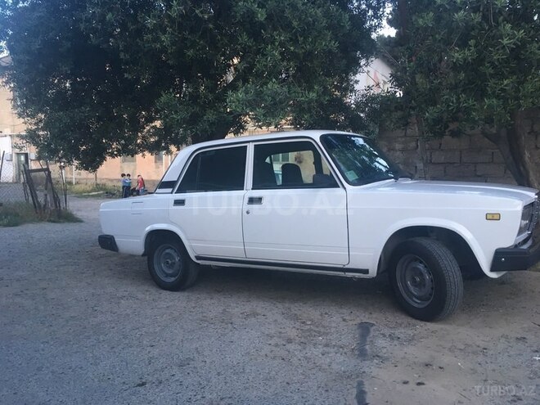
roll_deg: -0.7
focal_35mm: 29
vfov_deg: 48.2
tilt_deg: -8.9
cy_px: 202
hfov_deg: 61.7
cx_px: 270
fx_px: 452
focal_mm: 4.15
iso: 64
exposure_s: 1/33
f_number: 2.2
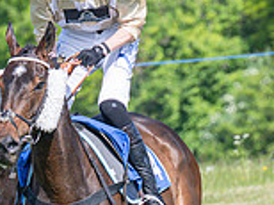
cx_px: 0
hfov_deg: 1.9
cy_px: 220
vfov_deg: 1.4
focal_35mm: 1033
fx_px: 8164
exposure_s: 1/3200
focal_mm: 130
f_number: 4
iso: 400
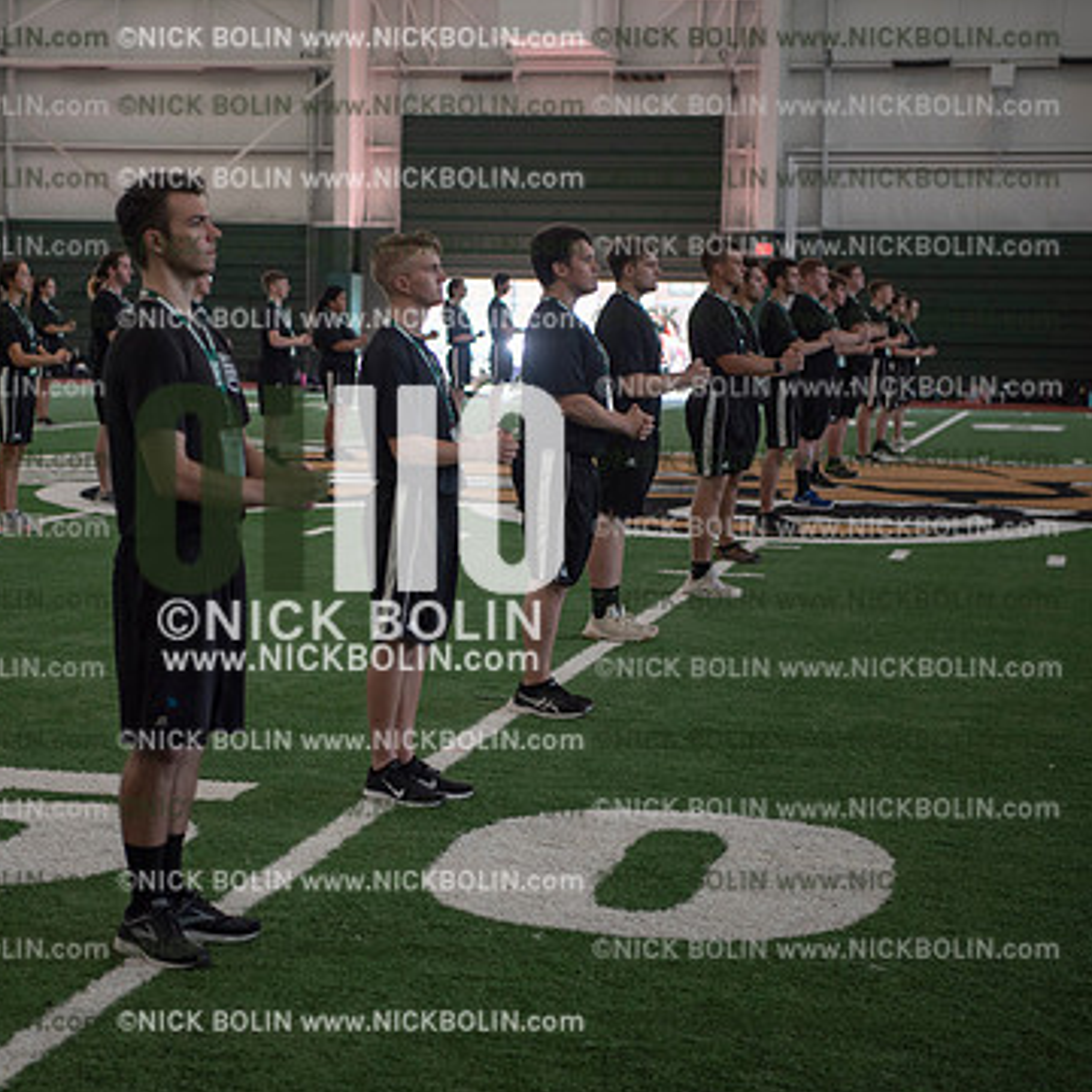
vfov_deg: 20.4
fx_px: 3034
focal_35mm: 85
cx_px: 349
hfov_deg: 20.3
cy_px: 529
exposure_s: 1/320
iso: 640
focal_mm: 62
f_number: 2.8
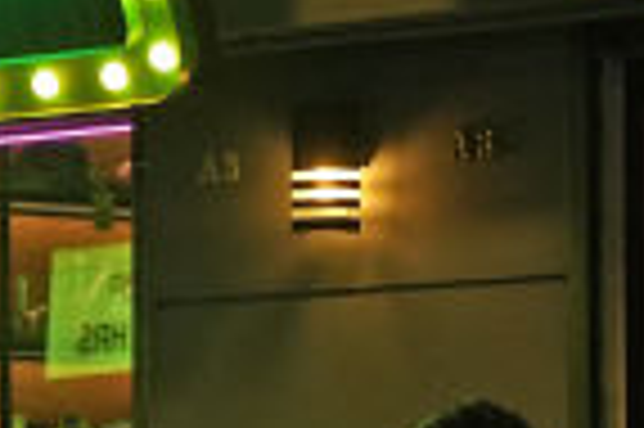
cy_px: 336
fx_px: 4485
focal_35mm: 251
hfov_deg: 8.2
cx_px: 455
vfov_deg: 5.5
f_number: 2.8
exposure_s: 1/400
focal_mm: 35
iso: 1250
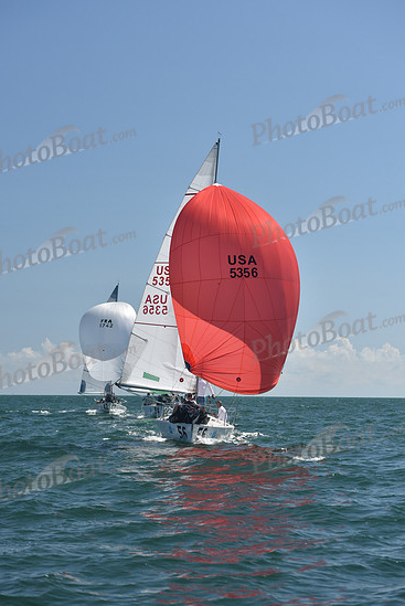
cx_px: 194
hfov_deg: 14.4
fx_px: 1600
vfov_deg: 21.4
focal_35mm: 95
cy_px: 293
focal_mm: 90
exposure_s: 1/1250
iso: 250
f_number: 5
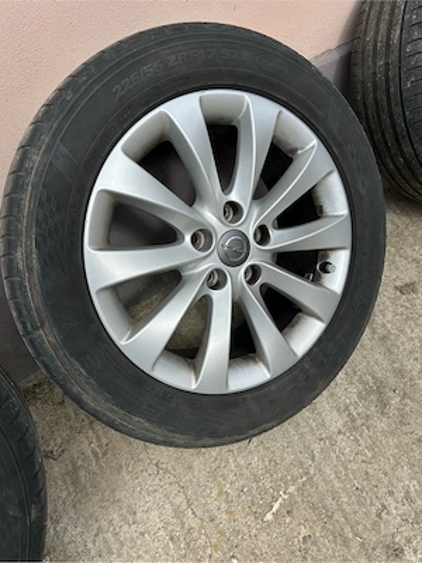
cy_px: 282
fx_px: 423
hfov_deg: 53.1
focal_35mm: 26
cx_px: 211
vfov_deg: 67.3
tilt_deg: -49.8
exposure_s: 1/2695
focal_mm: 5.7
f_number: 1.5
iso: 50
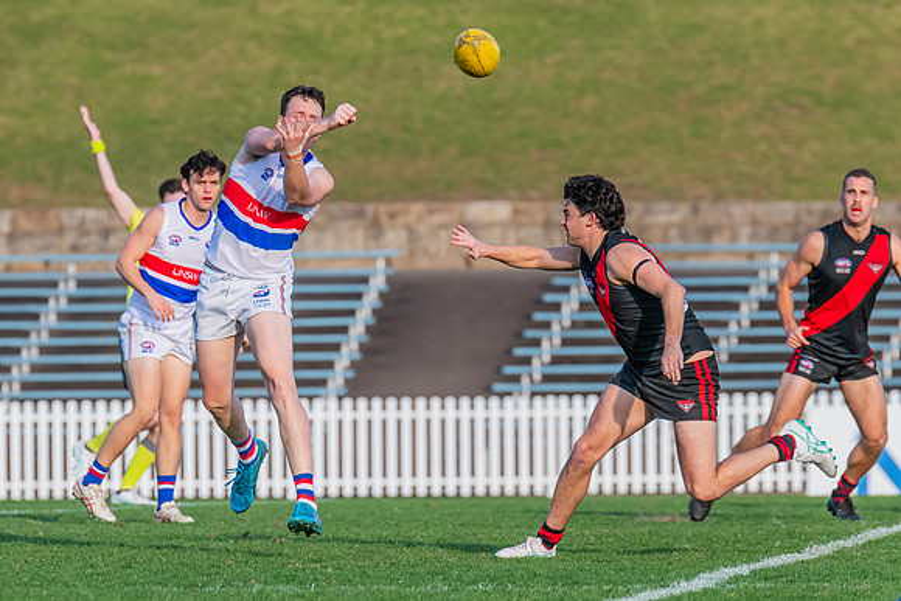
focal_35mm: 561
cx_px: 308
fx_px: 14034
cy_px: 269
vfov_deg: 2.5
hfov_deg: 3.7
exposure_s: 1/1250
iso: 800
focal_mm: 420
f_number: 8
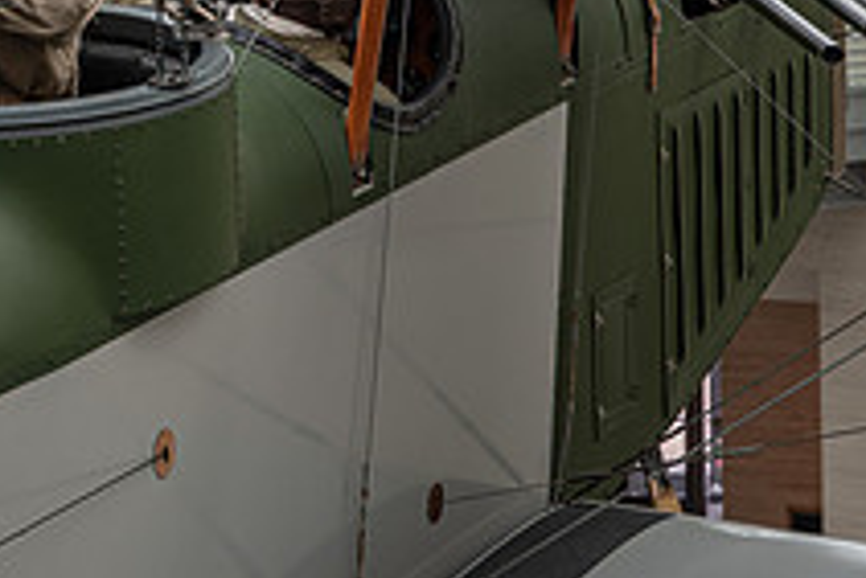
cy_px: -105
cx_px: -70
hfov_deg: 10.7
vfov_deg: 7.2
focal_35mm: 189
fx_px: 4549
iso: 100
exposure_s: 1/100
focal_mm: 44
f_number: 3.5
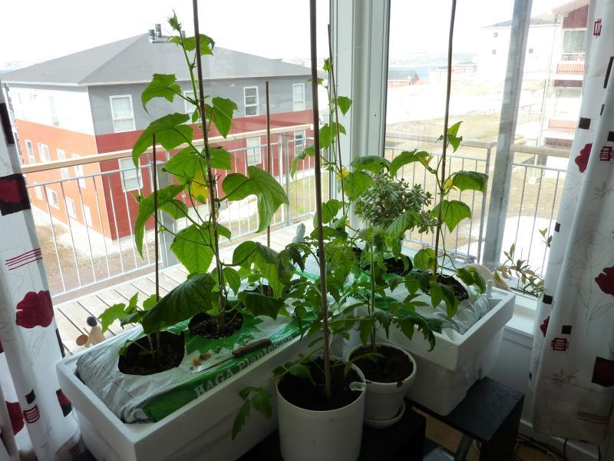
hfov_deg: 69.4
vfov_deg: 54.9
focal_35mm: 25
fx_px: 443
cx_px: 307
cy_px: 230
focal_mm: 4.1
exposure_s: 1/125
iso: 125
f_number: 4
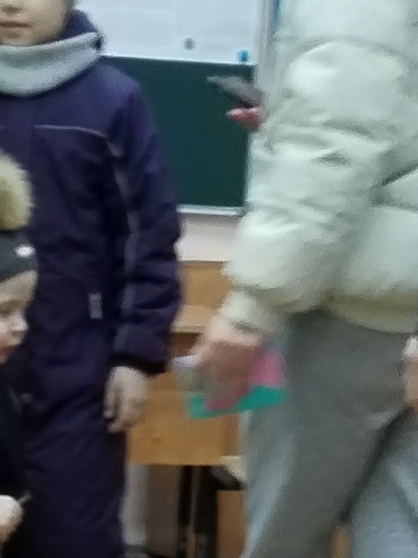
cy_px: 997
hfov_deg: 8.2
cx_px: 127
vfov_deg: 10.4
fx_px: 2900
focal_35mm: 180
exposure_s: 1/50
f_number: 1.8
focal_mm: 4.75
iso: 472
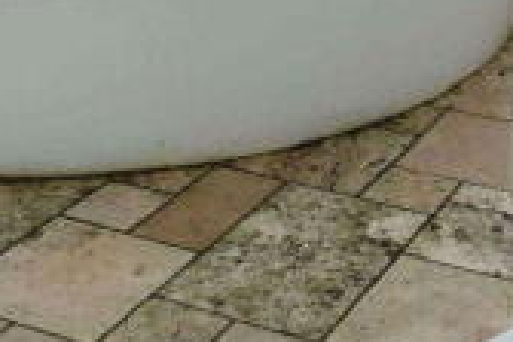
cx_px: 444
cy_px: -246
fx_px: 1282
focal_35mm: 90
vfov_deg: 13.8
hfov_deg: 22.2
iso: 80
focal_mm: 4.1
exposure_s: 1/250
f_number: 4
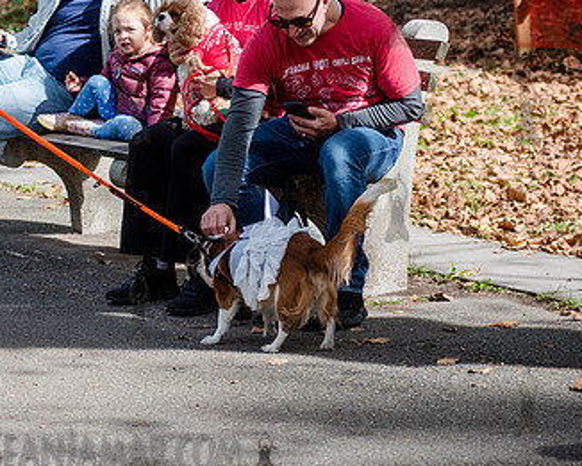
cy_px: 88
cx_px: 167
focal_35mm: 162
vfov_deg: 9.5
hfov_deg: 11.9
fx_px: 2791
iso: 1000
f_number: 4
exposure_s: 1/2500
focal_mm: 80
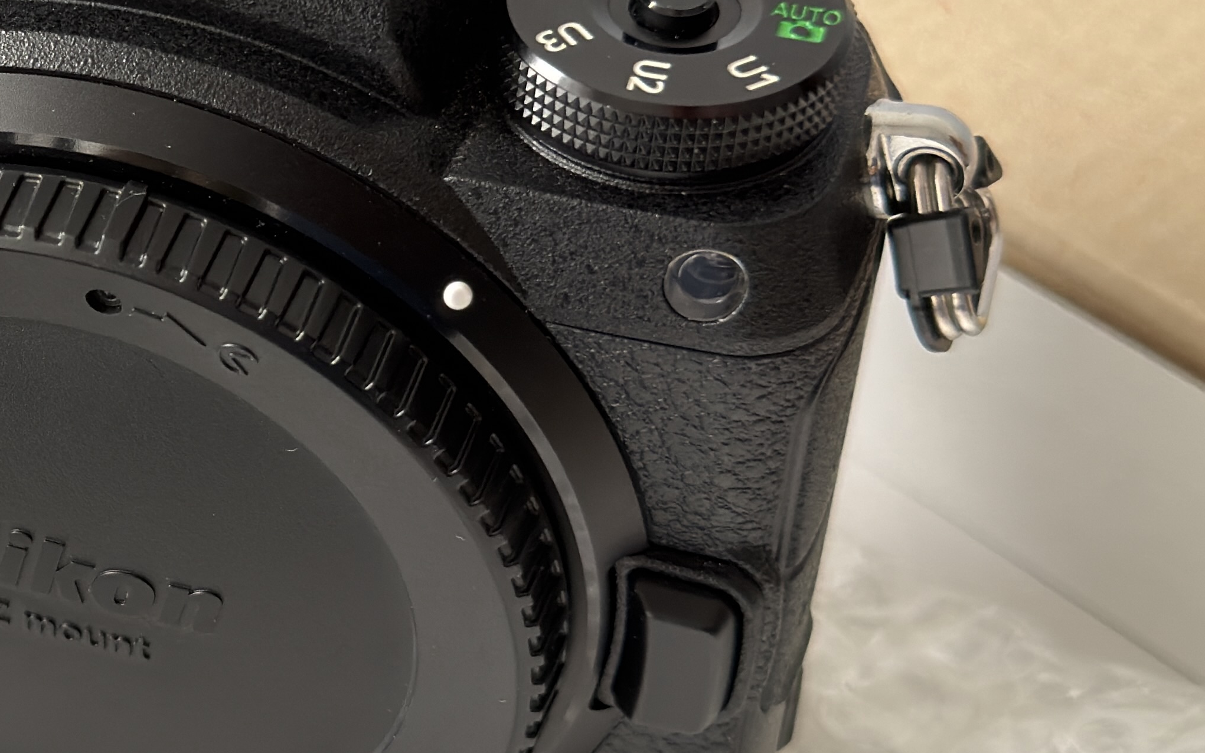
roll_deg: +4.0
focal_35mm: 101
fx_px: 3317
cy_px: 297
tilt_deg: -41.1
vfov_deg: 12.9
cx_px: -203
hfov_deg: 19.5
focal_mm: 6.76
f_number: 1.78
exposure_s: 1/121
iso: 64
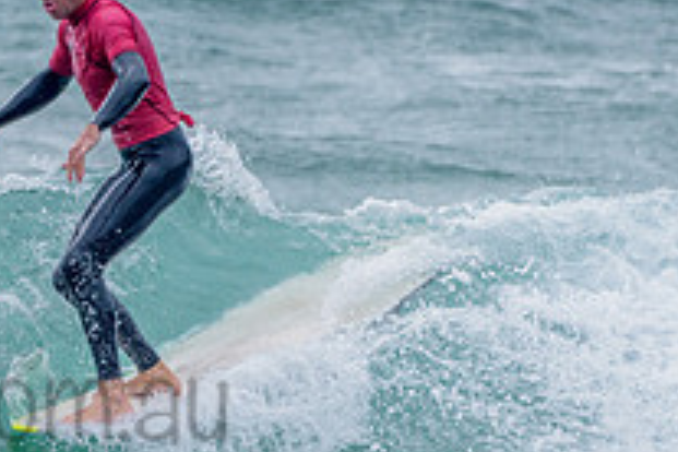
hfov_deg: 1.2
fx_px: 32372
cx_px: 97
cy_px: 307
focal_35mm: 1719
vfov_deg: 0.8
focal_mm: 500
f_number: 5.6
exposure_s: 1/2000
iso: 500
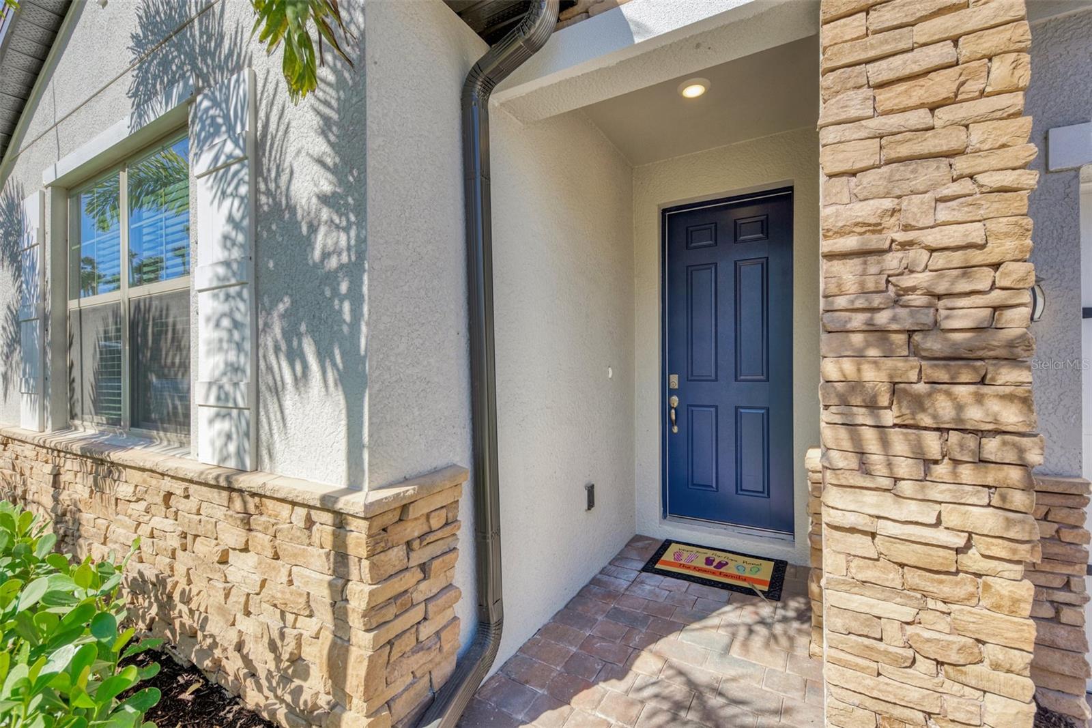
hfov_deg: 96.7
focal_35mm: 16
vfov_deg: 73.8
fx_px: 485
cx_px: 546
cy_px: 364
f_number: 7.1
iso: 400
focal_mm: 16
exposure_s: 1/200
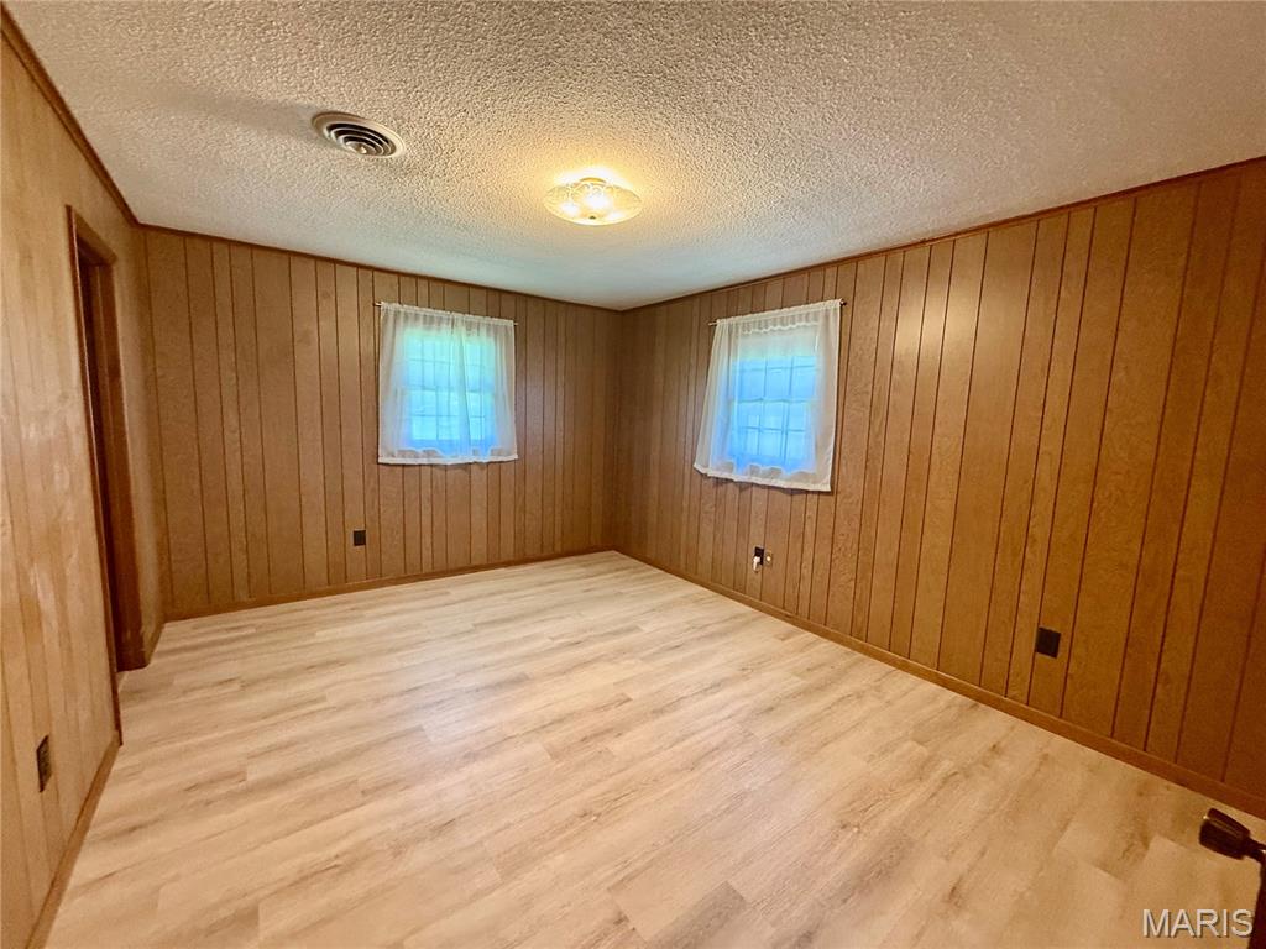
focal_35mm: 14
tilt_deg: -6.4
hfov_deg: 102.1
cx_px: 633
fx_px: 512
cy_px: 474
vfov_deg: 85.7
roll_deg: -2.1
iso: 500
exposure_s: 1/60
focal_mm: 2.22
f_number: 2.2
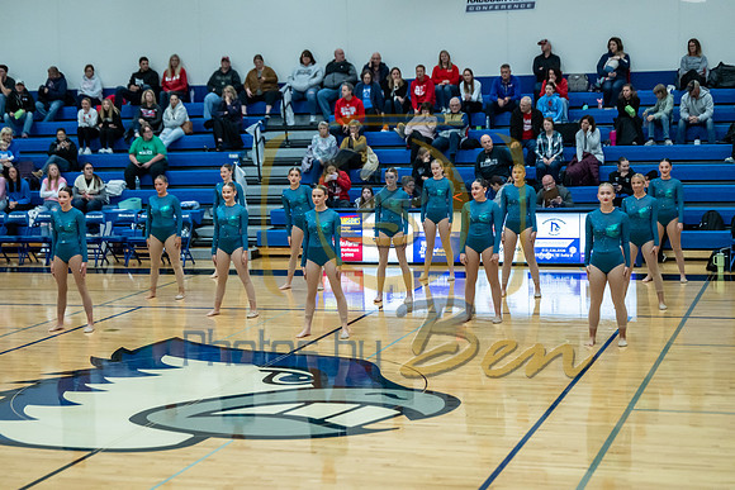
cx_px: 368
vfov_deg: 19.5
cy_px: 245
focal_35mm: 70
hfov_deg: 28.8
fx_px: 1429
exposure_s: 1/1250
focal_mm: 70
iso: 5000
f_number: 2.8
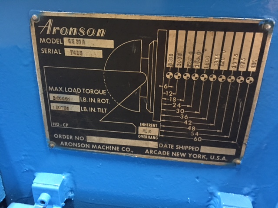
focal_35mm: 29
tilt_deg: -21.5
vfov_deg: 48.2
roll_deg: -1.7
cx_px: 139
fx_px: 233
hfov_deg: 61.7
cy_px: 104
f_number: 2.2
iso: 160
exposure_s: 1/4
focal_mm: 4.15
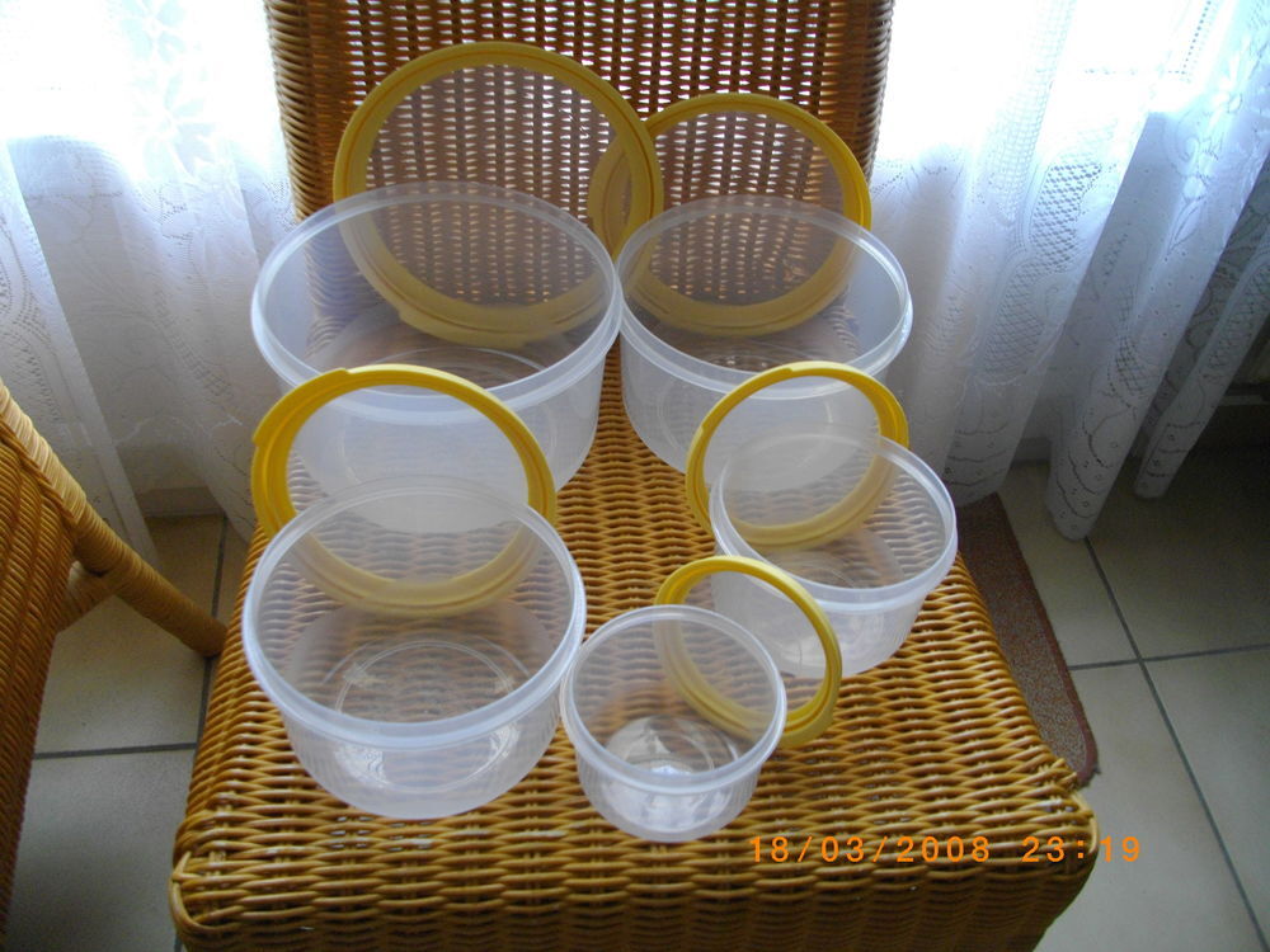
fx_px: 1174
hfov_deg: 56.8
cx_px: 635
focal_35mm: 32
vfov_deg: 44.2
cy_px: 476
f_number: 2.9
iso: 200
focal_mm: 5.7
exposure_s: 1/80
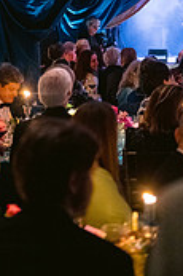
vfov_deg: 15.1
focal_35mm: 130
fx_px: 993
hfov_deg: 10.4
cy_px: -73
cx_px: -6
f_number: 2
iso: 3200
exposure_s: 1/80
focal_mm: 50
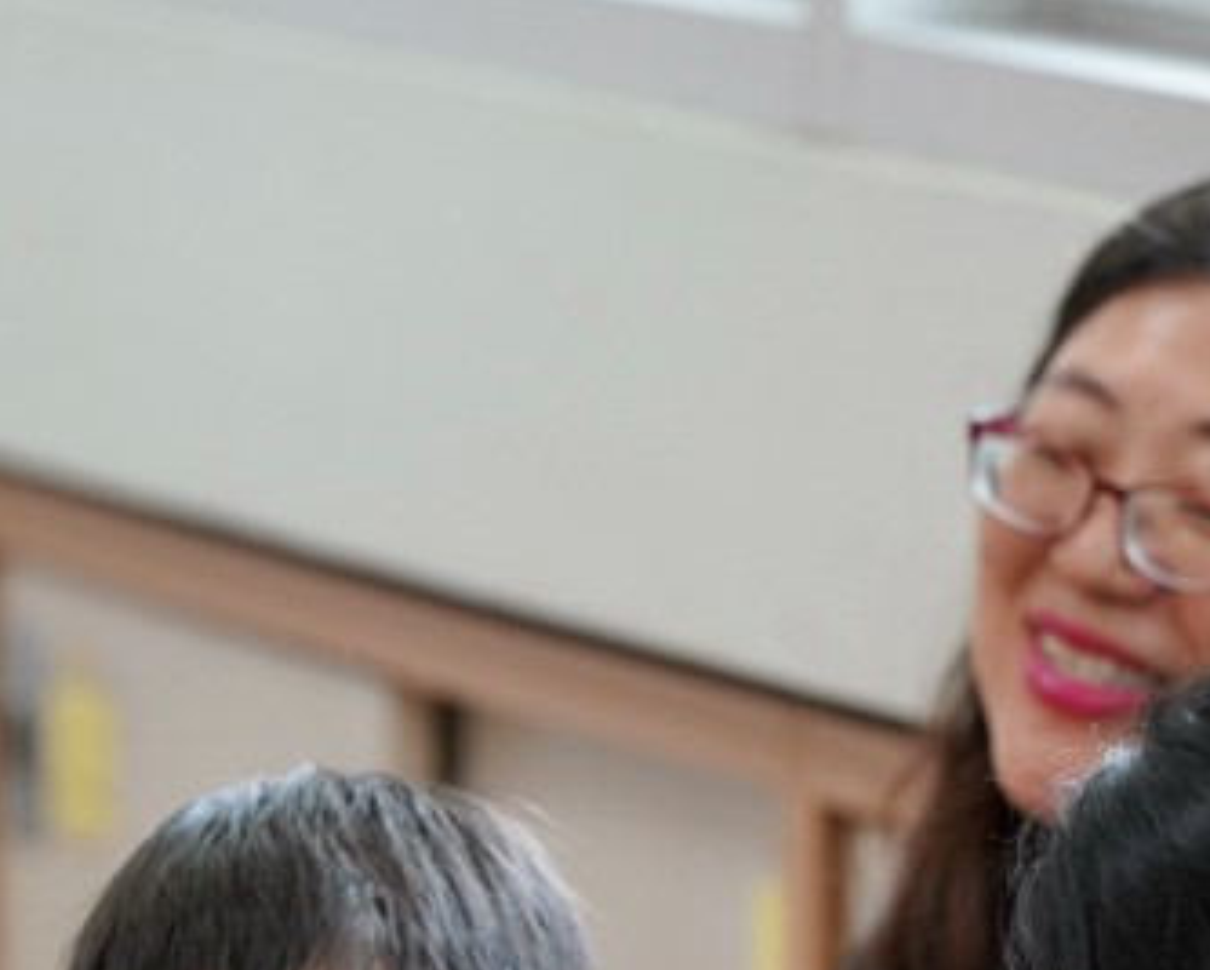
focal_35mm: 507
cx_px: 701
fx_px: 18172
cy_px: 1057
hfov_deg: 3.8
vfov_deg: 3.1
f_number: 4
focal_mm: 200
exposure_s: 1/250
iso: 2000
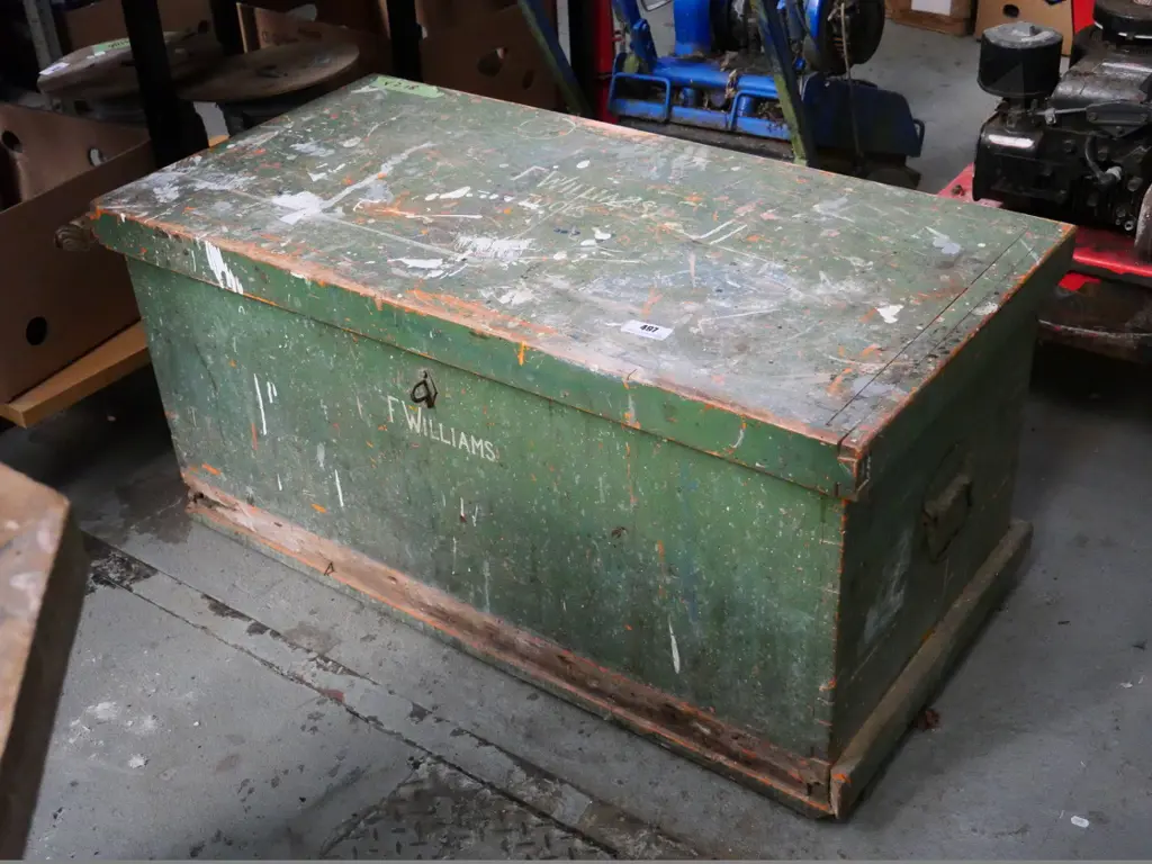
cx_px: 576
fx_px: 1464
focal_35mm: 44
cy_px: 432
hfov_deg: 42.9
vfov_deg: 32.9
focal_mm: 22
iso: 6400
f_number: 4.2
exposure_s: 1/500
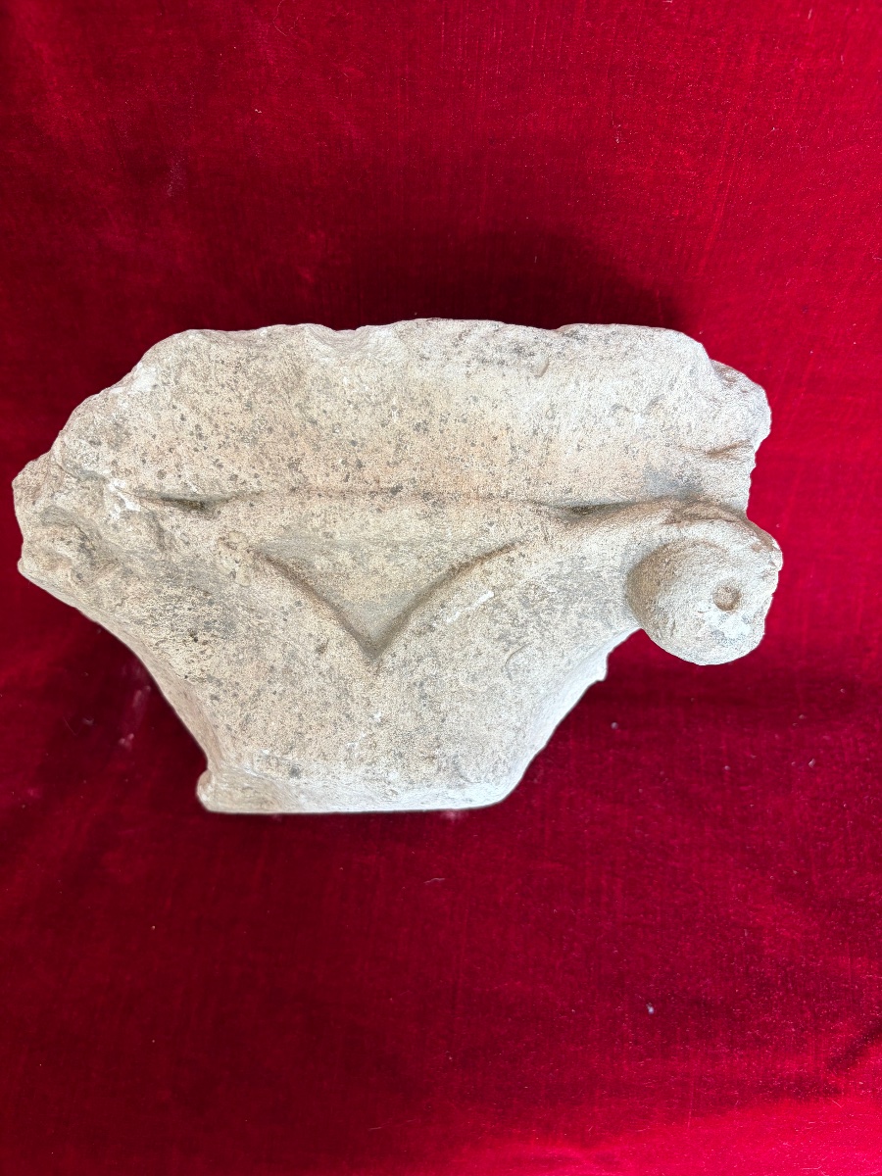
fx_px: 883
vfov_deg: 67.3
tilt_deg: -52.4
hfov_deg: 53.1
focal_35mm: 26
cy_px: 588
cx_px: 441
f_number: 1.6
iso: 125
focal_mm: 5.96
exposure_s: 1/60
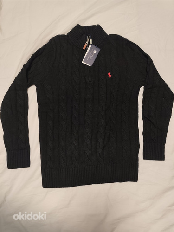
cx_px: 87
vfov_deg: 73.9
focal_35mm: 23
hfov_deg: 58.9
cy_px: 116
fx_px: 154
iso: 200
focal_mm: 6.19
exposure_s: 1/50
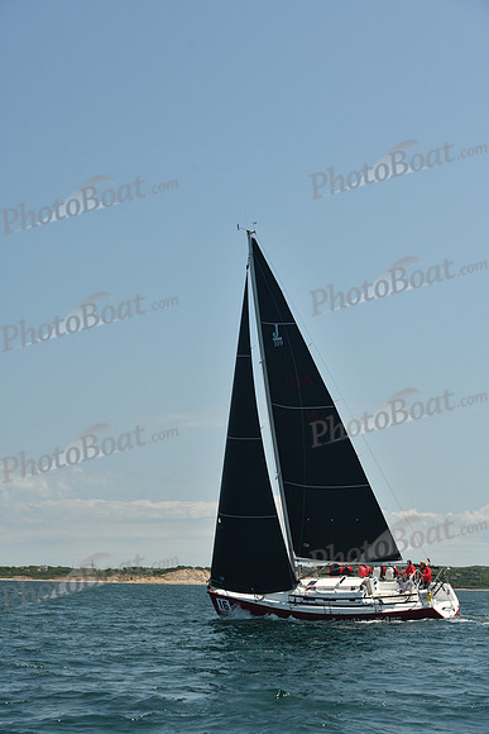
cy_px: 367
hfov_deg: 19.5
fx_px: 1425
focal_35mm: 70
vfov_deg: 28.8
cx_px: 244
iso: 320
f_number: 8
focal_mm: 70
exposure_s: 1/640
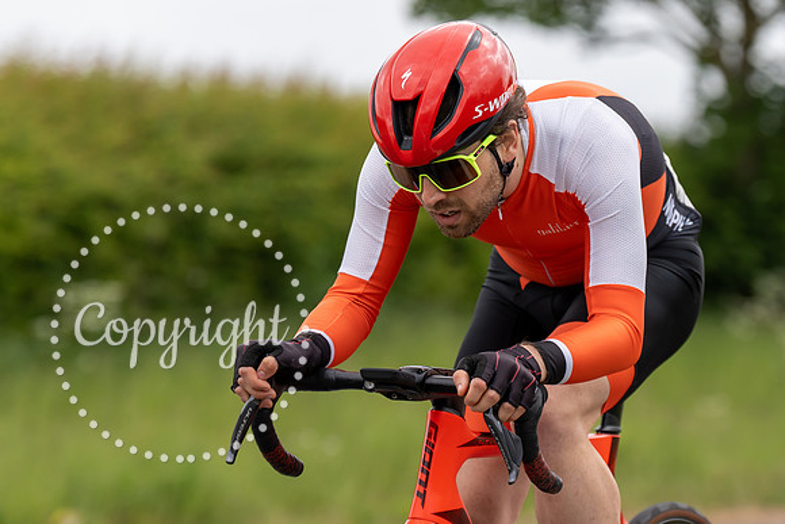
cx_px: 458
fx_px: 4763
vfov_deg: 6.3
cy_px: 246
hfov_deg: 9.4
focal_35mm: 218
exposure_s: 1/1250
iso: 160
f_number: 3.2
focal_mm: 129
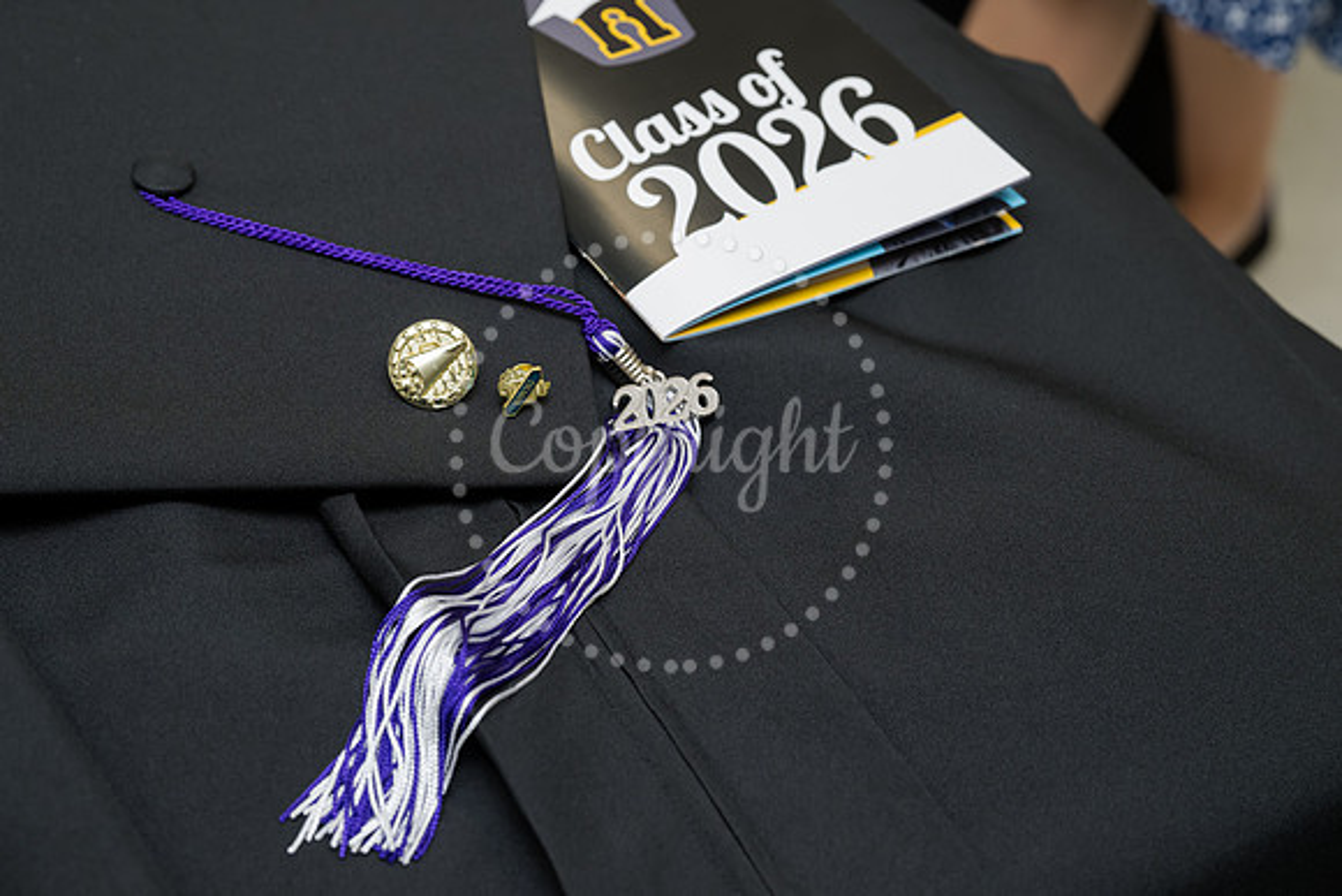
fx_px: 2408
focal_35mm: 65
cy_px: 449
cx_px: 667
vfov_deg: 21.1
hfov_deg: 31.1
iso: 1250
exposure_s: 1/160
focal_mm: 62
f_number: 6.3
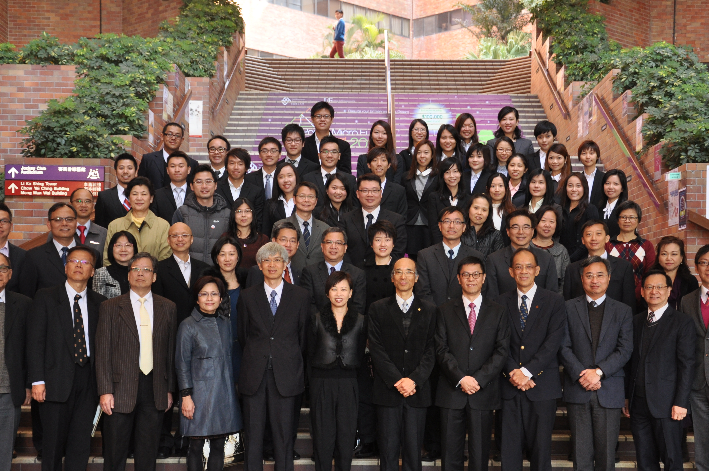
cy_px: 274
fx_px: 1160
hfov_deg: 34.0
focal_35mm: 59
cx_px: 379
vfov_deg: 22.9
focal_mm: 30
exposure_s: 1/60
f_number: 4.2
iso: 400
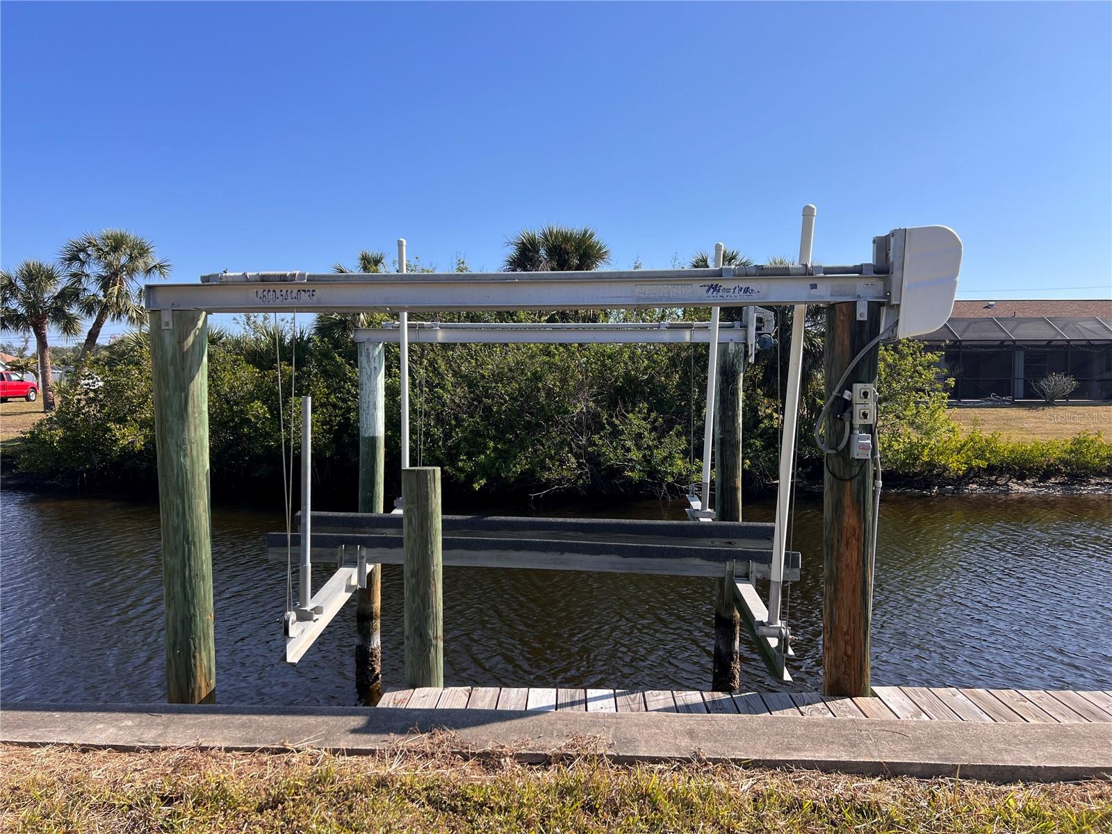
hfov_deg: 67.3
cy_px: 417
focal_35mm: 26
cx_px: 556
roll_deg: -0.6
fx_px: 835
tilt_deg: -3.2
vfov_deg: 53.1
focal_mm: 5.7
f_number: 1.5
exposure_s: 1/3257
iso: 50
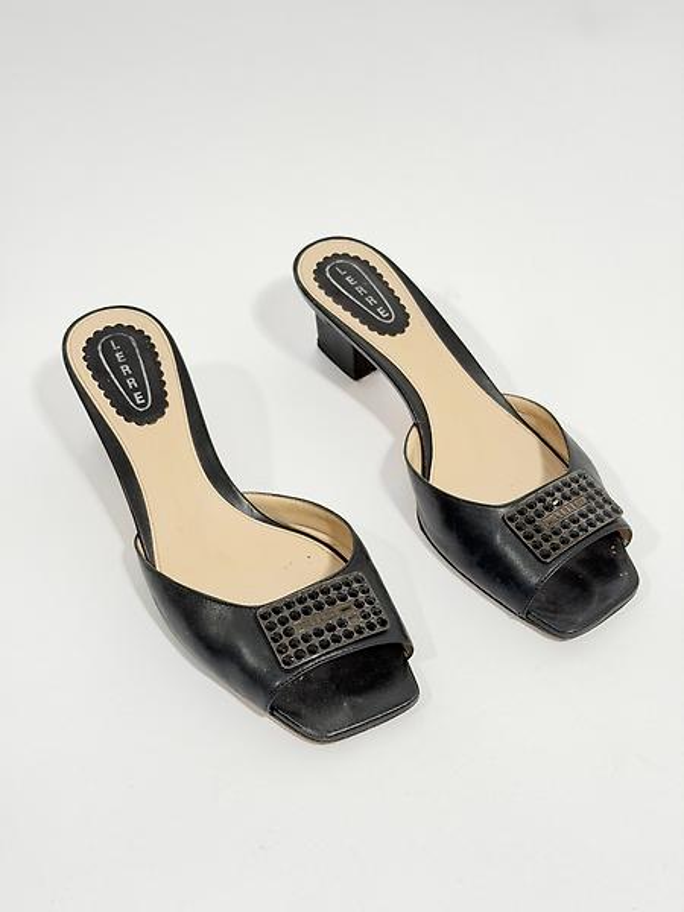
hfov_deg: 30.3
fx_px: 1265
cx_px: 342
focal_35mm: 48
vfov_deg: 39.7
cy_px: 456
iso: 250
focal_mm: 6.76
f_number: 1.78
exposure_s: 1/60
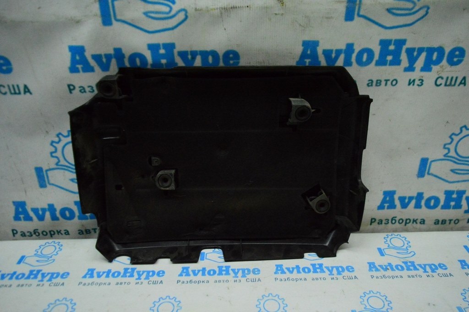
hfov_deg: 67.4
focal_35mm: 27
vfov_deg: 47.9
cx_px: 234
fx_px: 351
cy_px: 156
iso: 6400
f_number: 4
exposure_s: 1/1250
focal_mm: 18
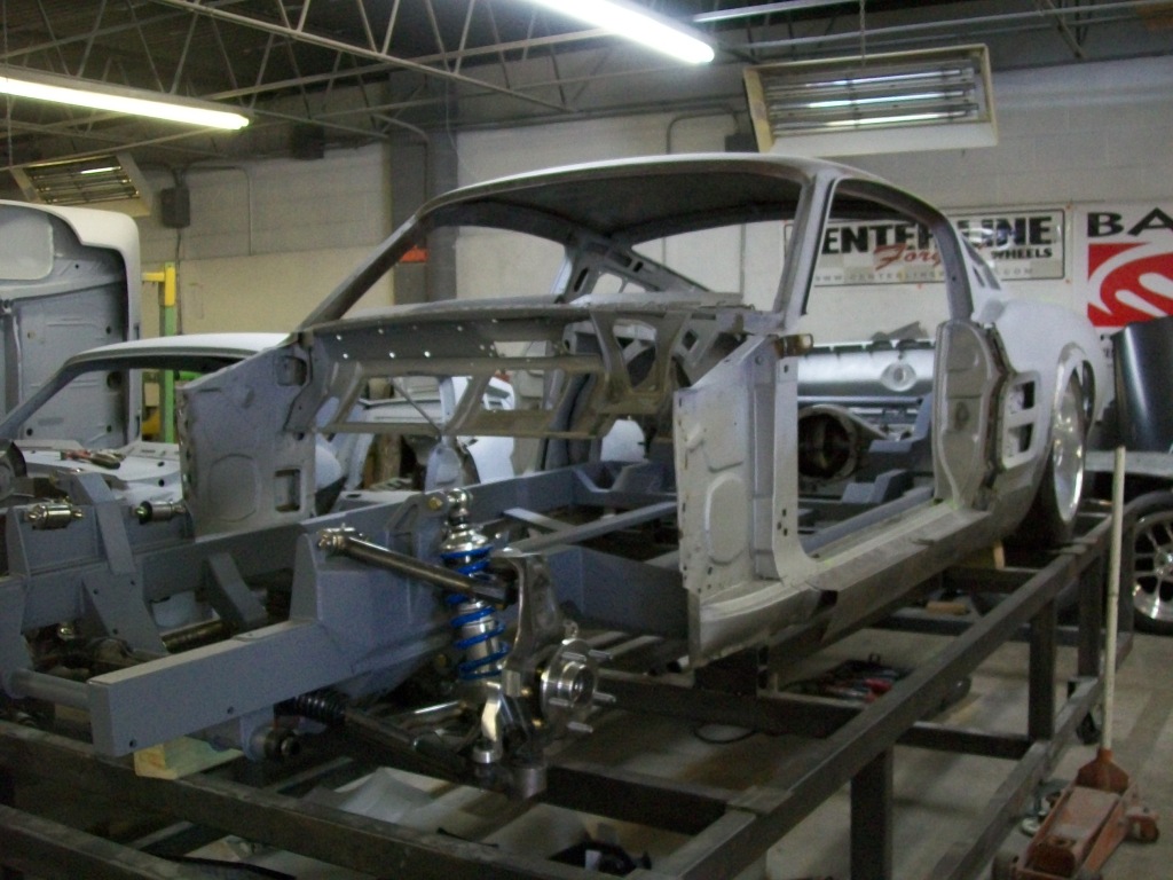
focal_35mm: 36
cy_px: 440
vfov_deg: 39.7
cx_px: 586
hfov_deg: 51.4
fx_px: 1220
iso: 200
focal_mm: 6
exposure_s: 1/8
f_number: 2.7
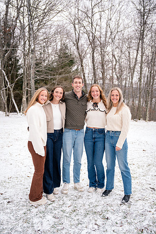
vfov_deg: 55.8
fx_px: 221
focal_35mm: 34
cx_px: 78
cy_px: 117
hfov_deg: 38.9
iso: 400
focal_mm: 34
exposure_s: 1/250
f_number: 2.8
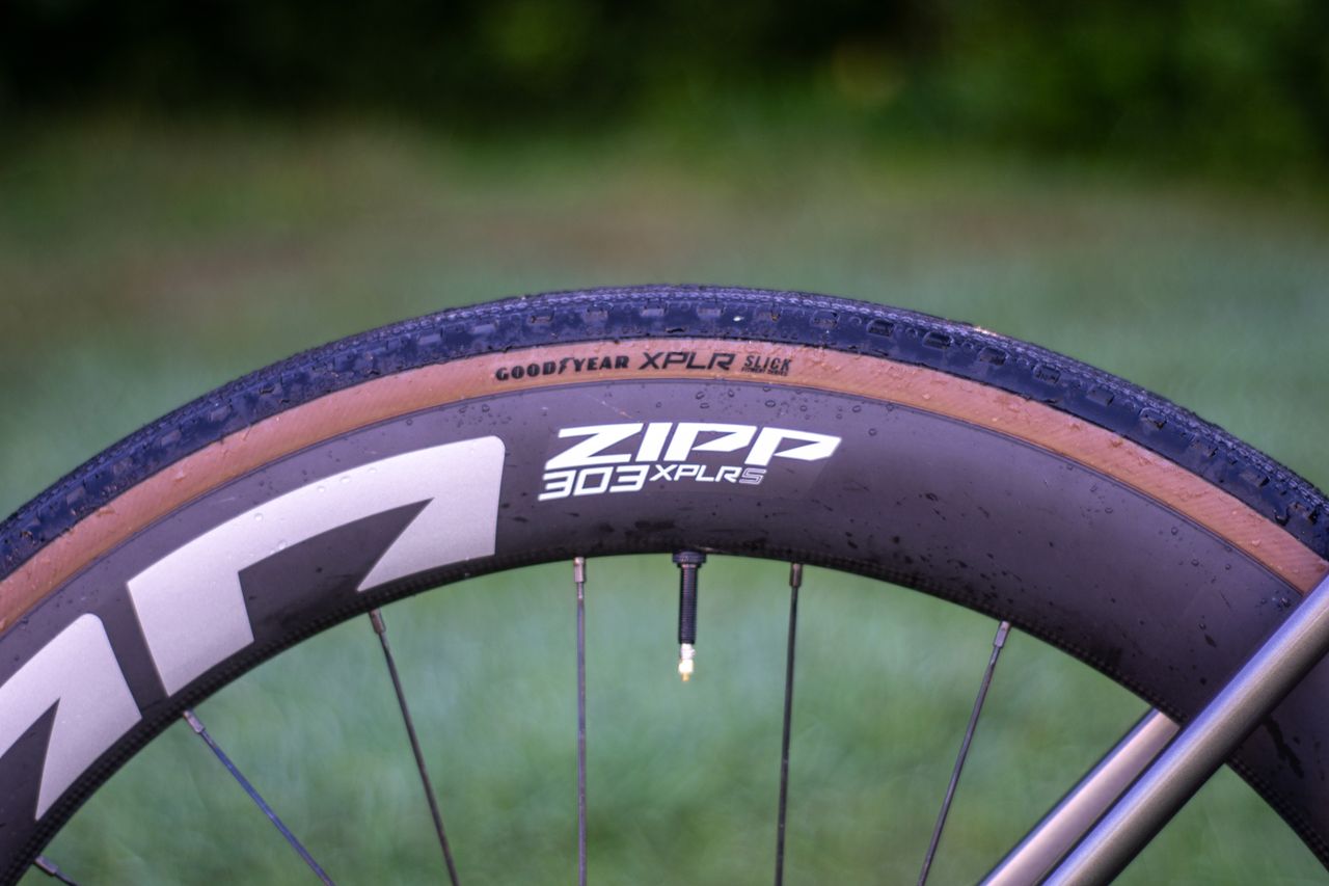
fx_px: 2768
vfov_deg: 18.2
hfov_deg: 27.0
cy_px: 443
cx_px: 664
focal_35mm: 75
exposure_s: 1/320
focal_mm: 50
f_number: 1.8
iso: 100
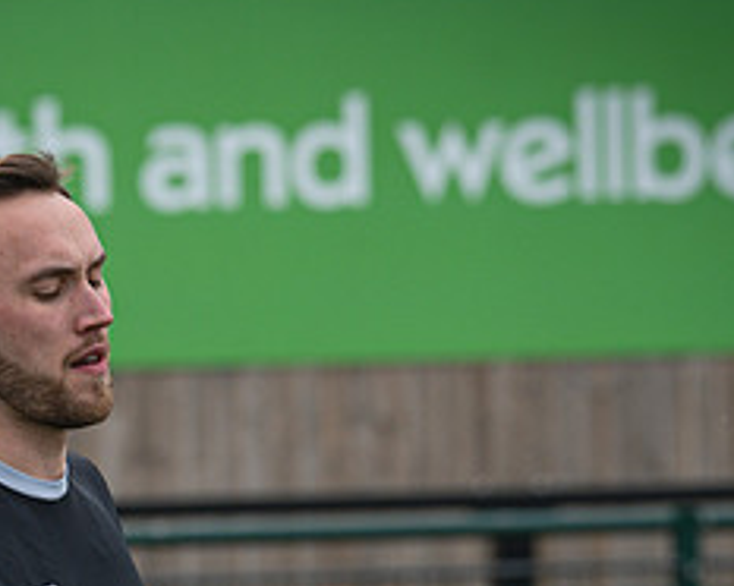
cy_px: 611
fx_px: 11938
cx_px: 63
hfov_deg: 3.5
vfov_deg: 2.8
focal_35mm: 550
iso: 200
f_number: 4
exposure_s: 1/1150
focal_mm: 135
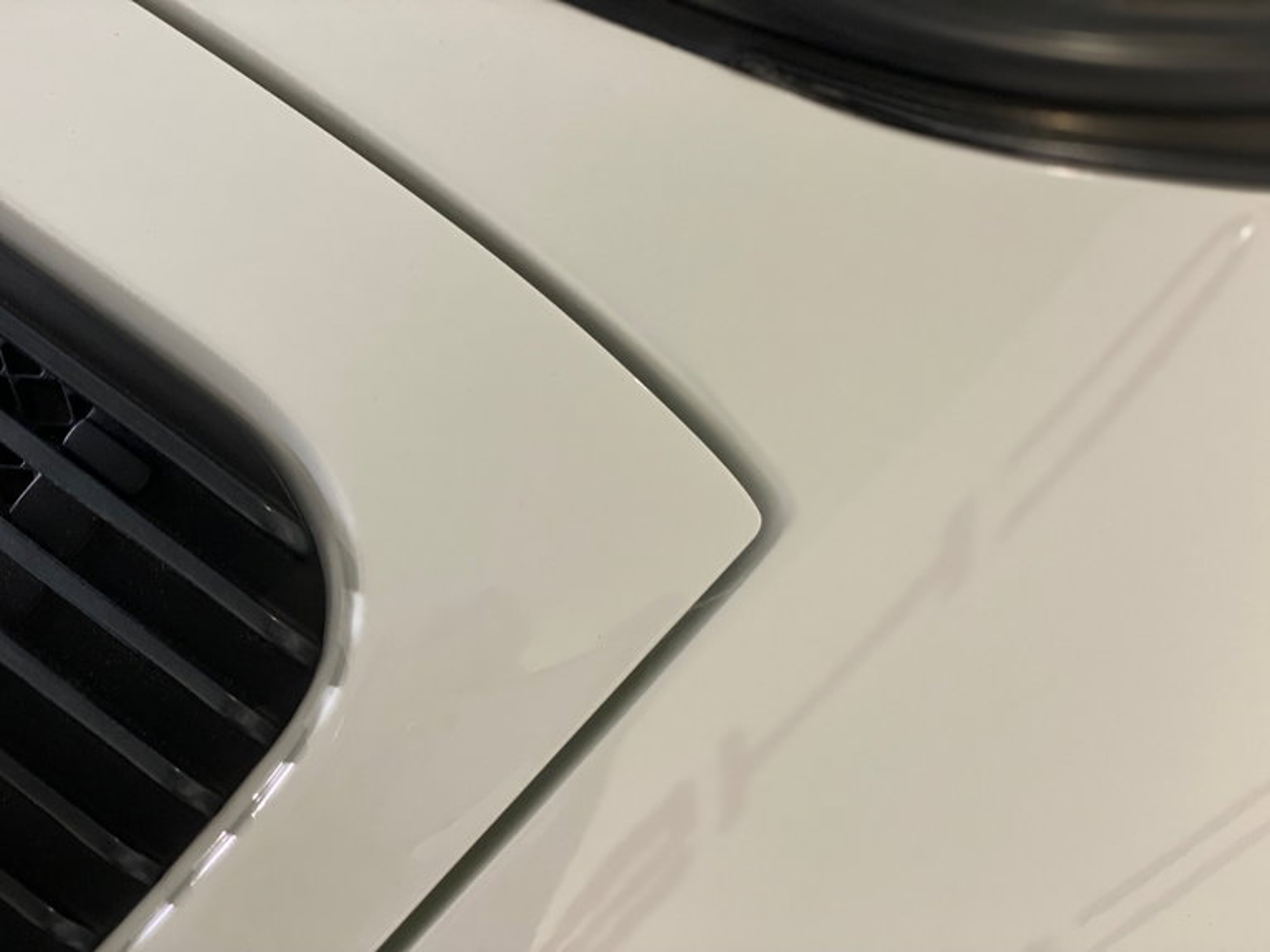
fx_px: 1908
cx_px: 635
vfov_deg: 28.0
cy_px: 476
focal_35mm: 52
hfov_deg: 36.8
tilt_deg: -45.2
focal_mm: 6
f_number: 2
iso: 250
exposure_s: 1/40
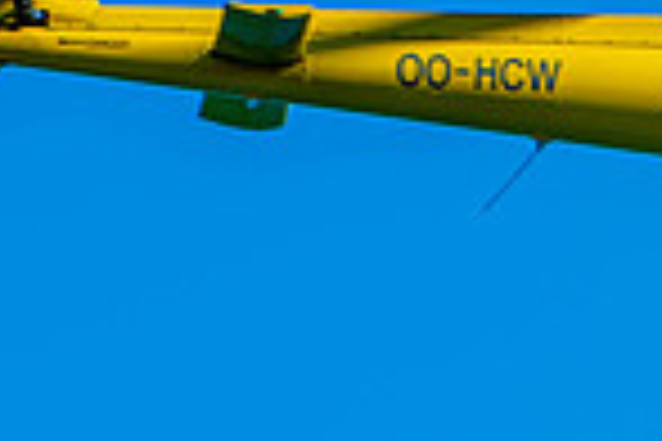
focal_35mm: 1406
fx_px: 25853
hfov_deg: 1.5
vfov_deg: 1.0
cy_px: 59
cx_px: 1197
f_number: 9
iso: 100
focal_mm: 300
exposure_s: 1/320
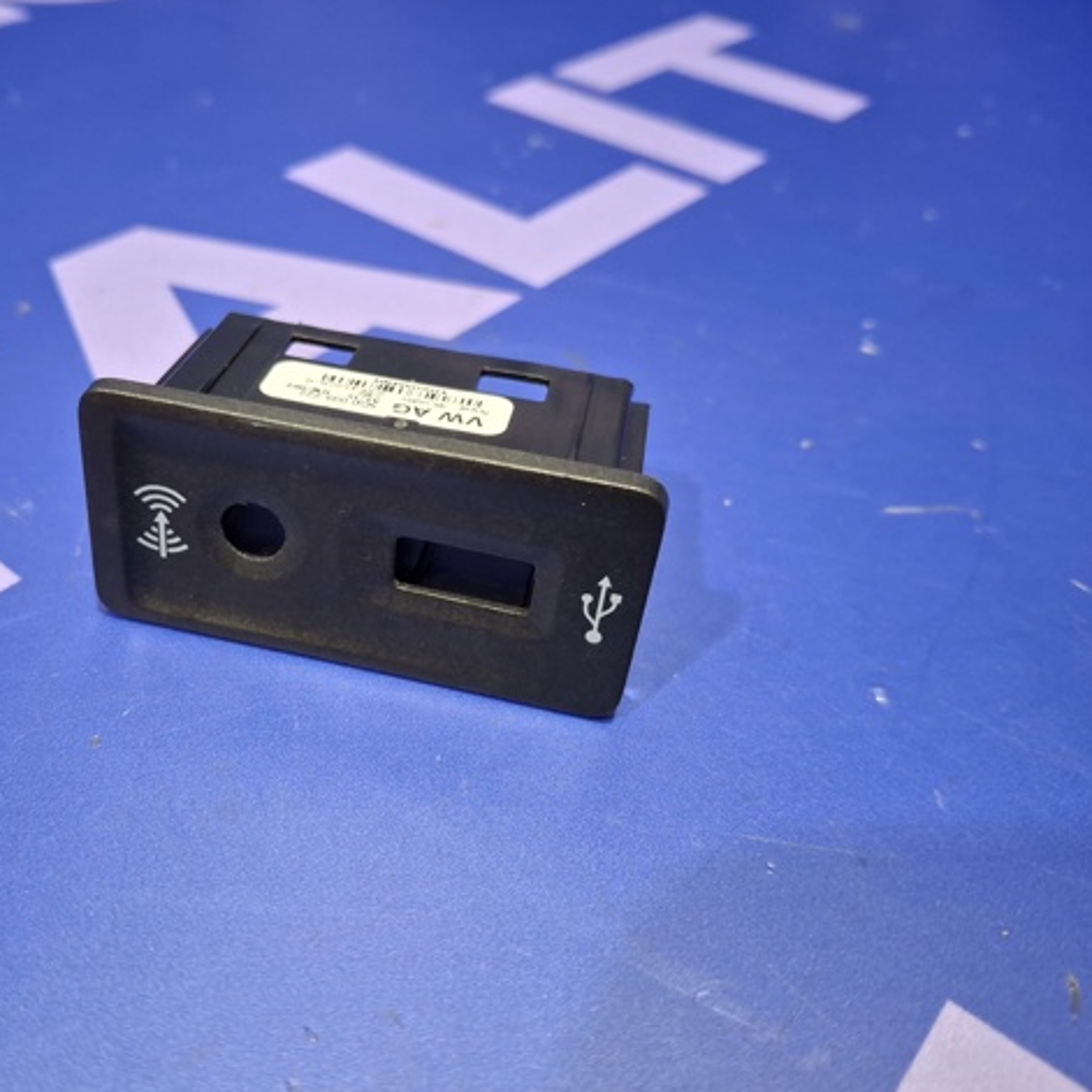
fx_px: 1071
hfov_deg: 53.3
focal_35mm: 30
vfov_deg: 54.0
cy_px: 544
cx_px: 396
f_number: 1.8
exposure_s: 1/33
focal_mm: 4.69
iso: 250
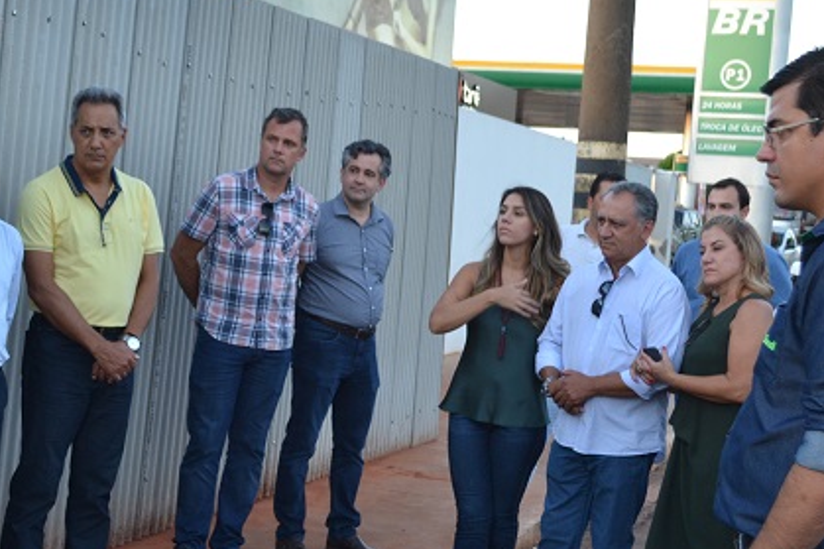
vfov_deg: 20.2
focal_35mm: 67
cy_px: 356
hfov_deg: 29.7
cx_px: 234
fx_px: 1533
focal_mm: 26
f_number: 4.2
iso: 400
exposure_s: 1/50
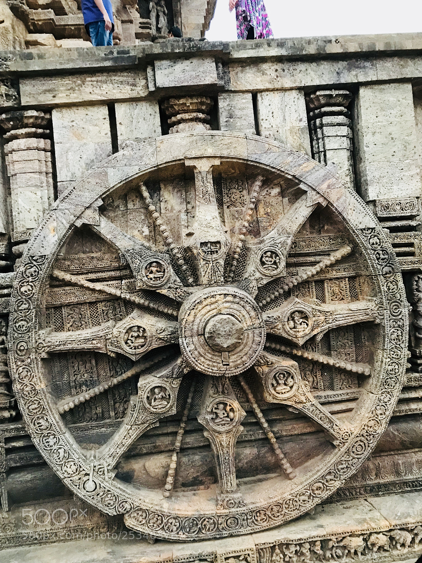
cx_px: 211
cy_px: 282
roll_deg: +5.3
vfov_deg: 63.4
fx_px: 455
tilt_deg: +2.2
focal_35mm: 28
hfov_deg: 49.7
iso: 100
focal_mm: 3.99
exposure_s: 1/17
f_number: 1.8
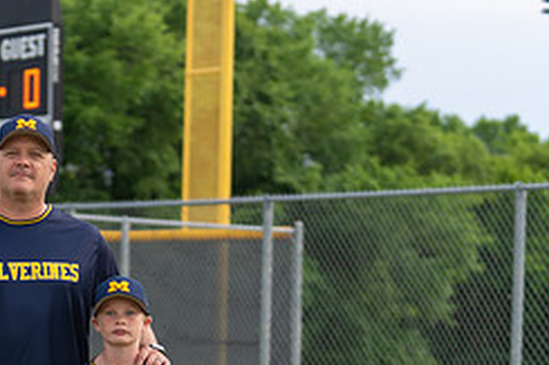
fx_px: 2606
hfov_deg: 11.9
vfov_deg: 8.0
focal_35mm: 171
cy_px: 397
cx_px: 16
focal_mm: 70
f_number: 2.8
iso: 200
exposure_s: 1/320
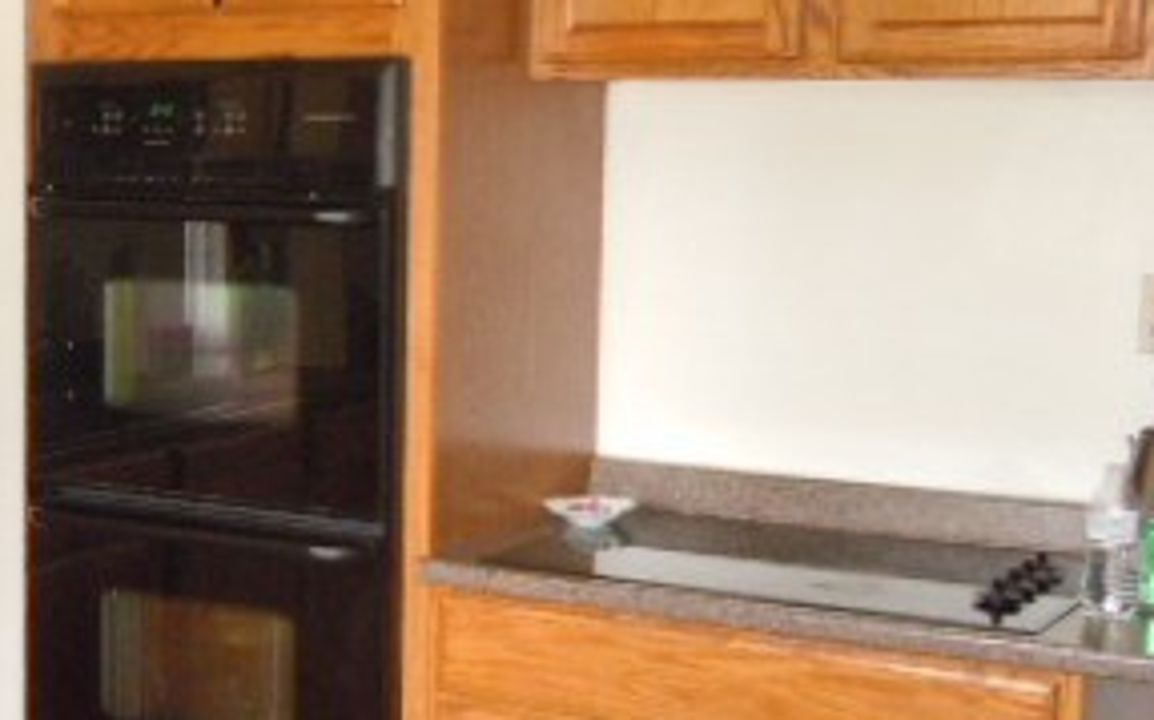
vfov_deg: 18.3
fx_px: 2232
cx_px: 84
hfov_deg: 27.8
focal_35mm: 71
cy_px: 338
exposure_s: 1/40
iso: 400
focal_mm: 5.4
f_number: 3.5
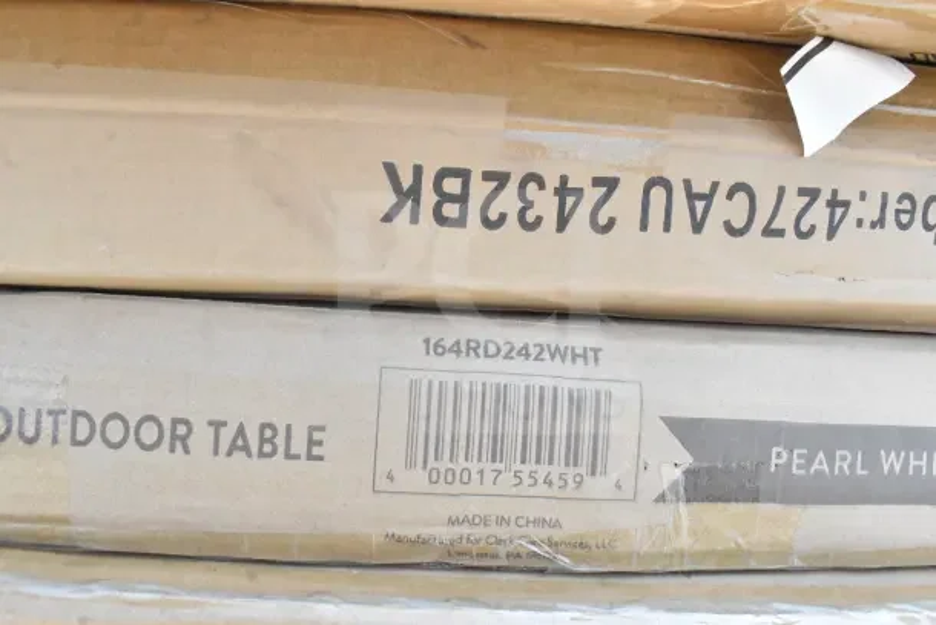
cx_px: 468
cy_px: 312
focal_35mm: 27
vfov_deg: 48.0
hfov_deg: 67.4
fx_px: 702
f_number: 14
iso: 6400
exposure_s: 1/800
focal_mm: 18
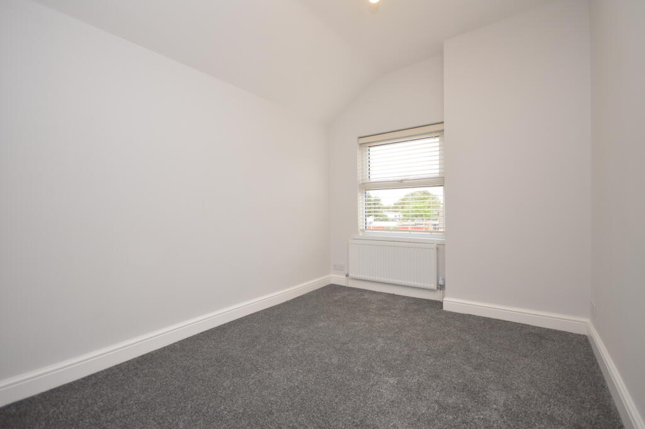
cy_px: 214
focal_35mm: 15
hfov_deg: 100.4
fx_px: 269
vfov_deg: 77.2
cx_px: 322
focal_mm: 10
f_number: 4
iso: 400
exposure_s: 1/60
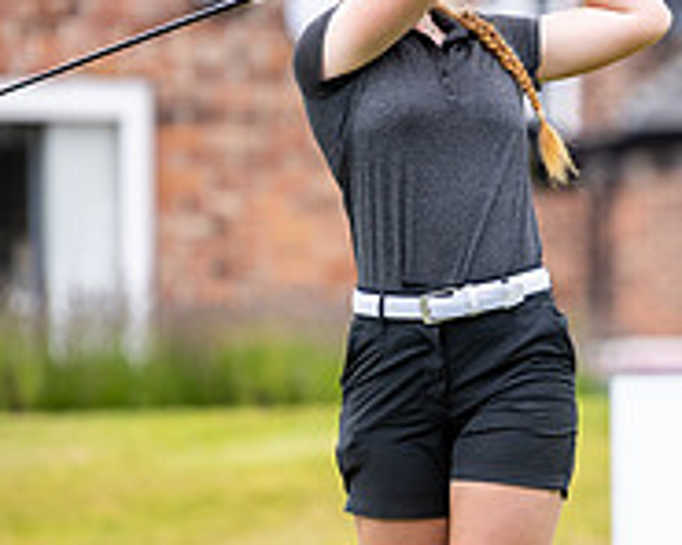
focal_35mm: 588
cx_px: 704
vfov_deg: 2.6
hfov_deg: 3.3
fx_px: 11869
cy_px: 285
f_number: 2.8
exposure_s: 1/1000
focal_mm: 200
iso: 250
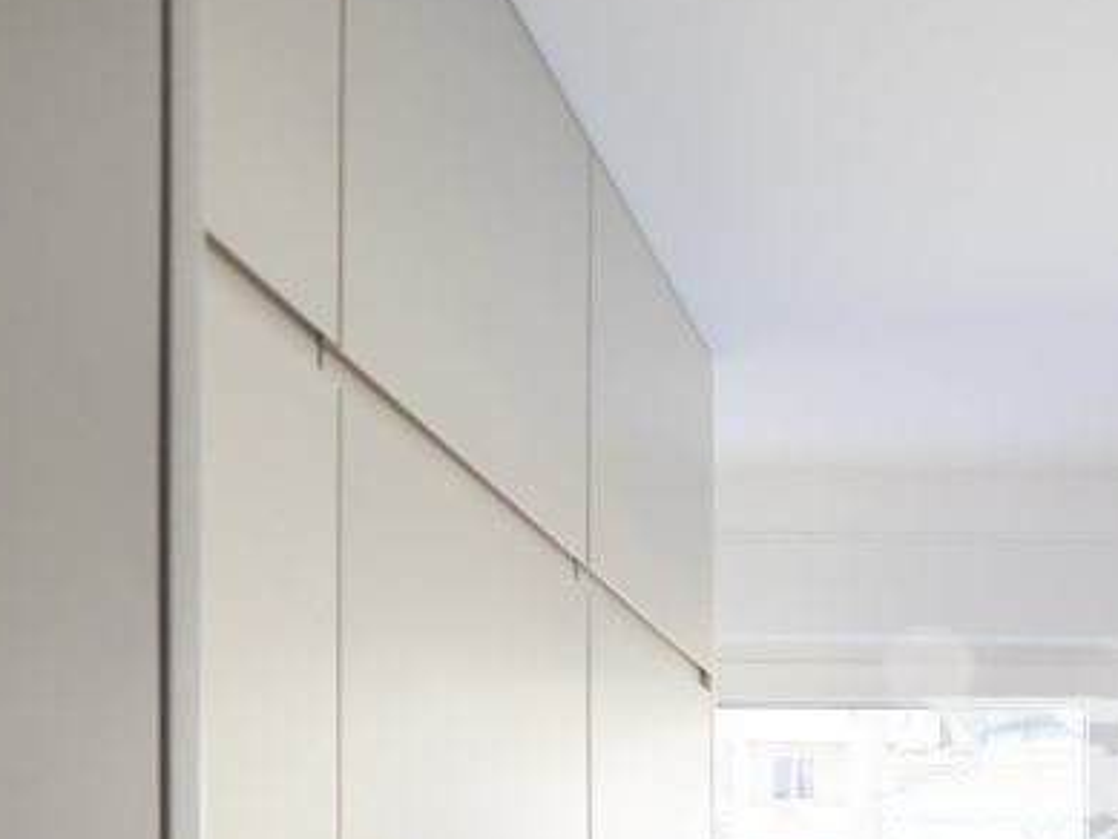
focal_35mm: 36
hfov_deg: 44.8
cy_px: 1034
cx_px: 1078
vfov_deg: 32.1
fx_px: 1163
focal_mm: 7
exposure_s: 1/20
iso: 200
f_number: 4
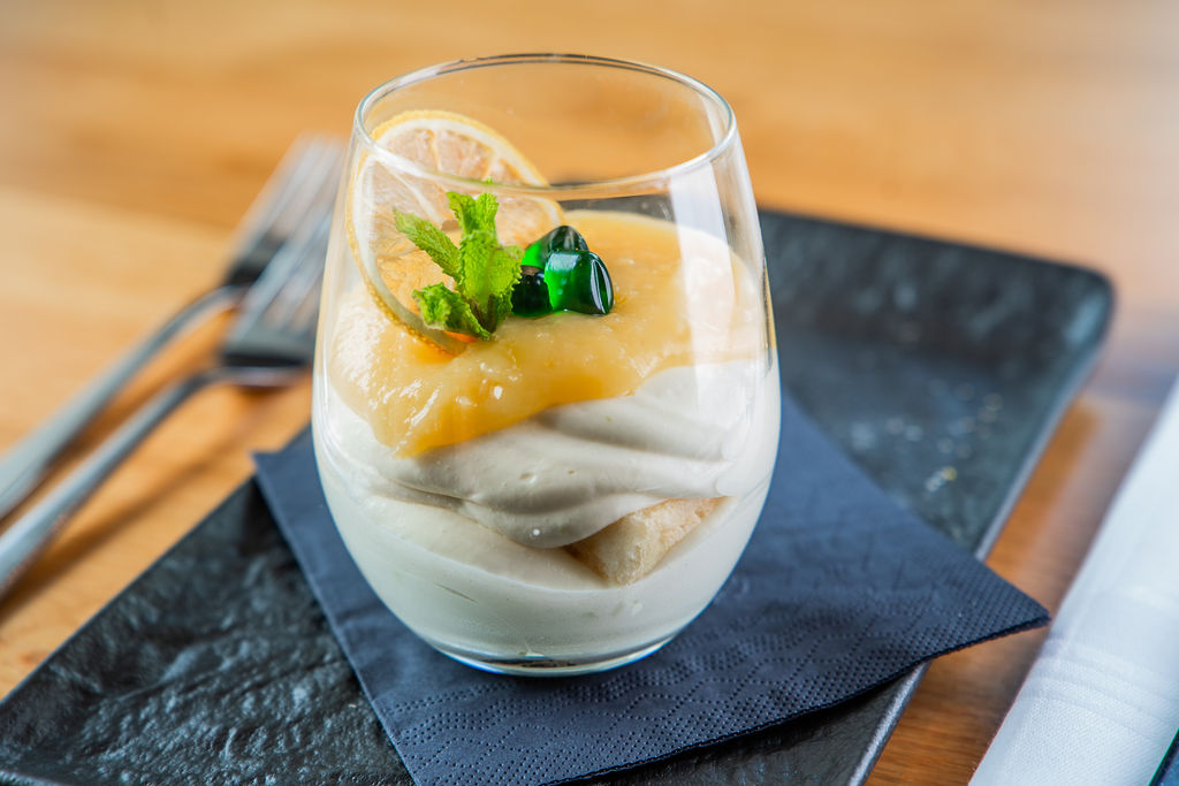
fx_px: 2495
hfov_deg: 26.6
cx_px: 570
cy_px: 382
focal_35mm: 76
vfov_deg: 17.9
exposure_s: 1/30
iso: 50
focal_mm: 70
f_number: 5.6
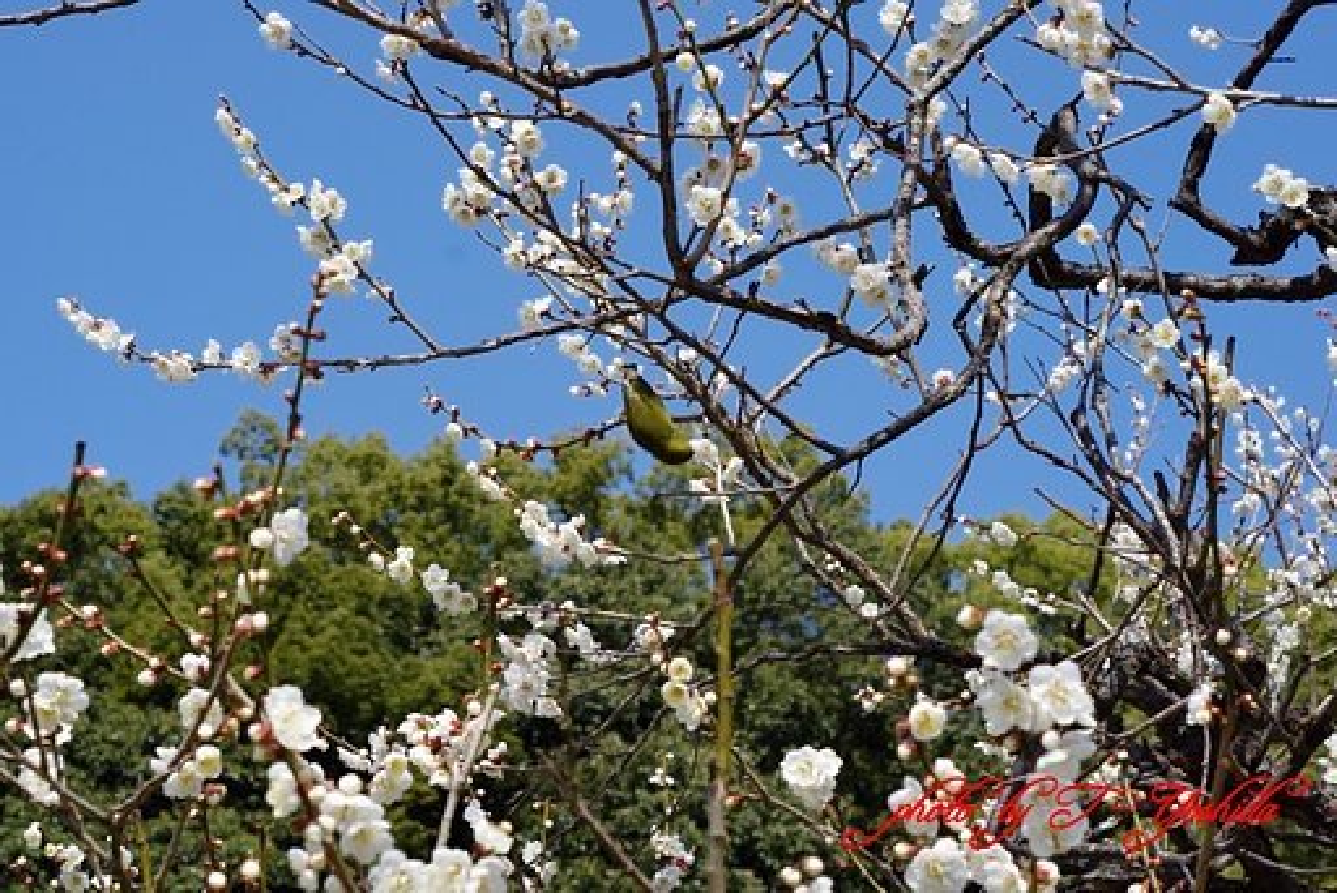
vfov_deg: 18.2
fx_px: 2787
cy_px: 446
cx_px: 668
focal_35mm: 75
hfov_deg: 27.0
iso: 280
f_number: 11
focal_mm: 50
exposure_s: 1/250
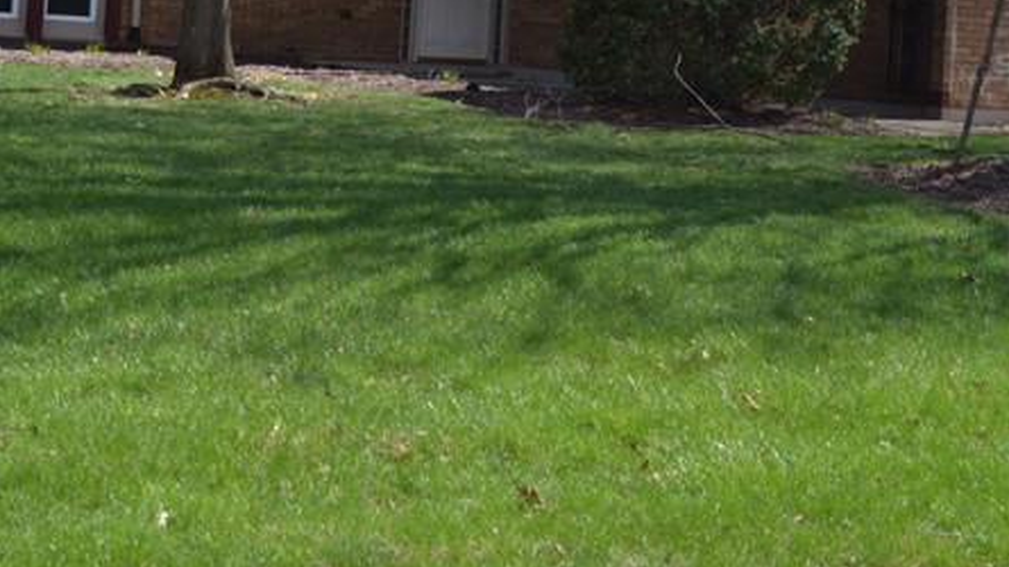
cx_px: 575
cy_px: -98
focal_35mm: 92
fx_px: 2461
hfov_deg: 23.2
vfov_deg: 12.8
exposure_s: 1/160
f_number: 6.3
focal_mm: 24
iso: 100
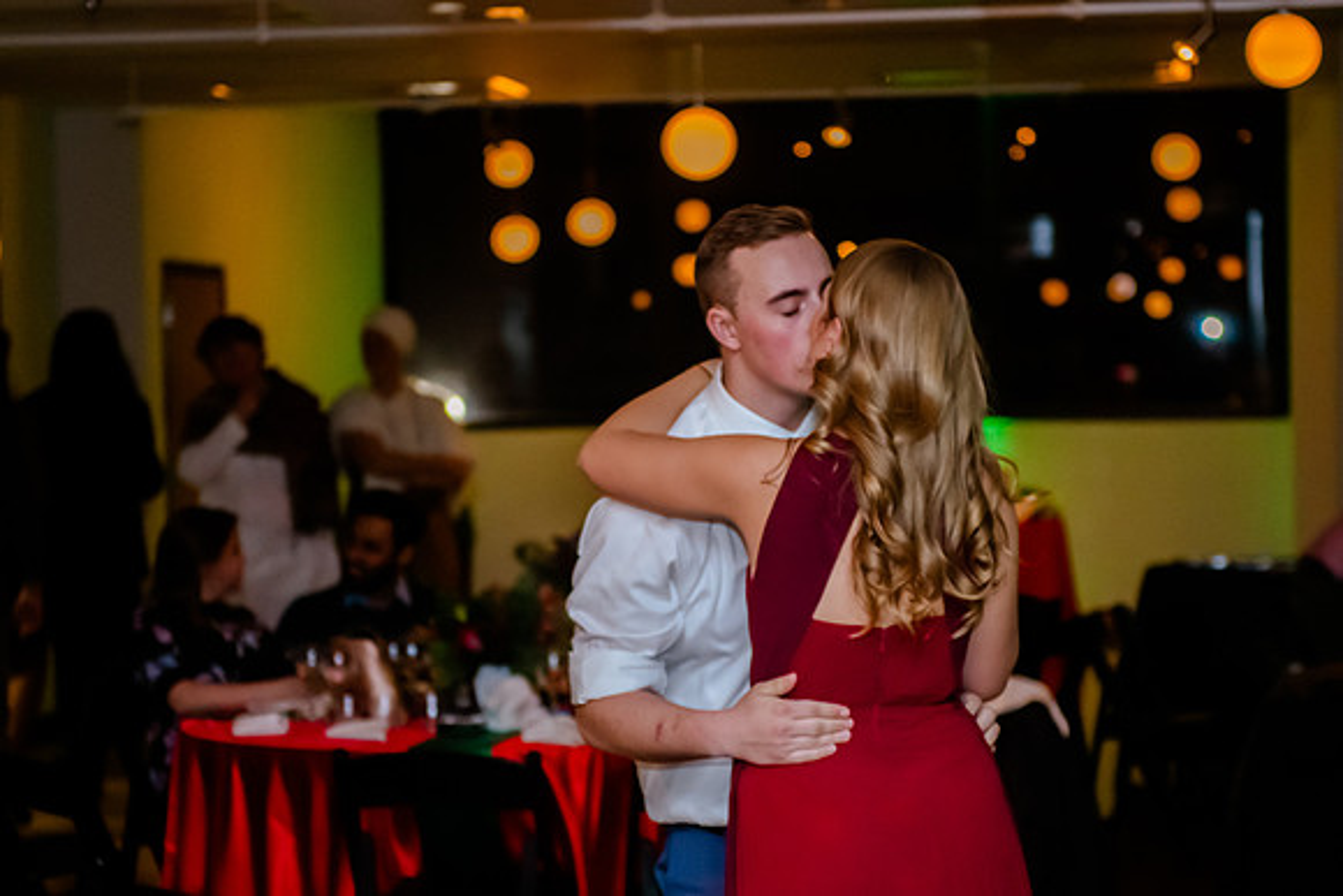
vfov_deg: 13.8
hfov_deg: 20.5
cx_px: 700
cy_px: 532
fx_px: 3705
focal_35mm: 99
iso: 2500
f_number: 2.8
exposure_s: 1/160
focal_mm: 70
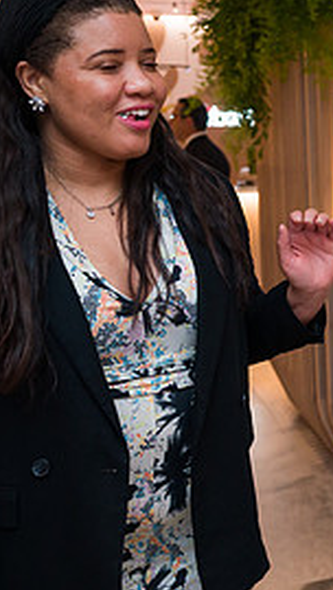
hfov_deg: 17.0
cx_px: 542
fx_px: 970
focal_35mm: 62
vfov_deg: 33.7
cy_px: 239
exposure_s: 1/160
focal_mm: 26
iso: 800
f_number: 3.2
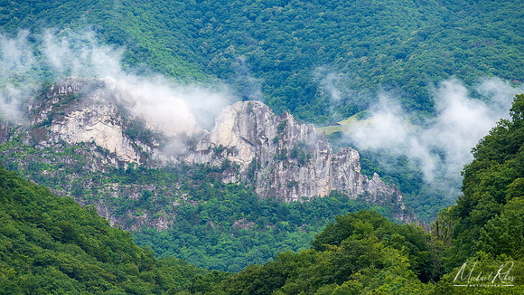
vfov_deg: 3.7
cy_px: 175
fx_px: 4584
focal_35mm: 330
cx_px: 262
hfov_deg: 6.5
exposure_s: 1/80
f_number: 11
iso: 100
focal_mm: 210
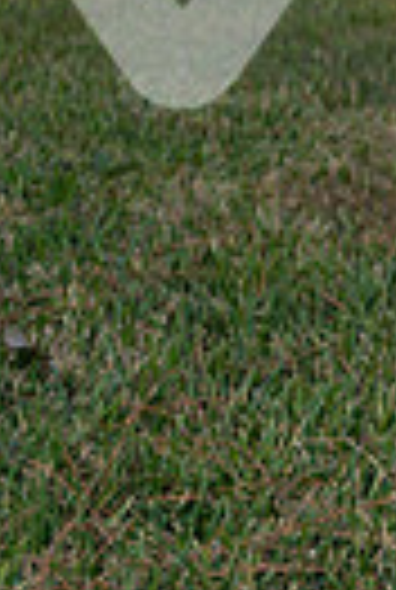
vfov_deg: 12.5
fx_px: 2527
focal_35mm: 154
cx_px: 630
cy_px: -347
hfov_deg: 8.7
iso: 200
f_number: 3.2
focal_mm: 45
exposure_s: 1/250
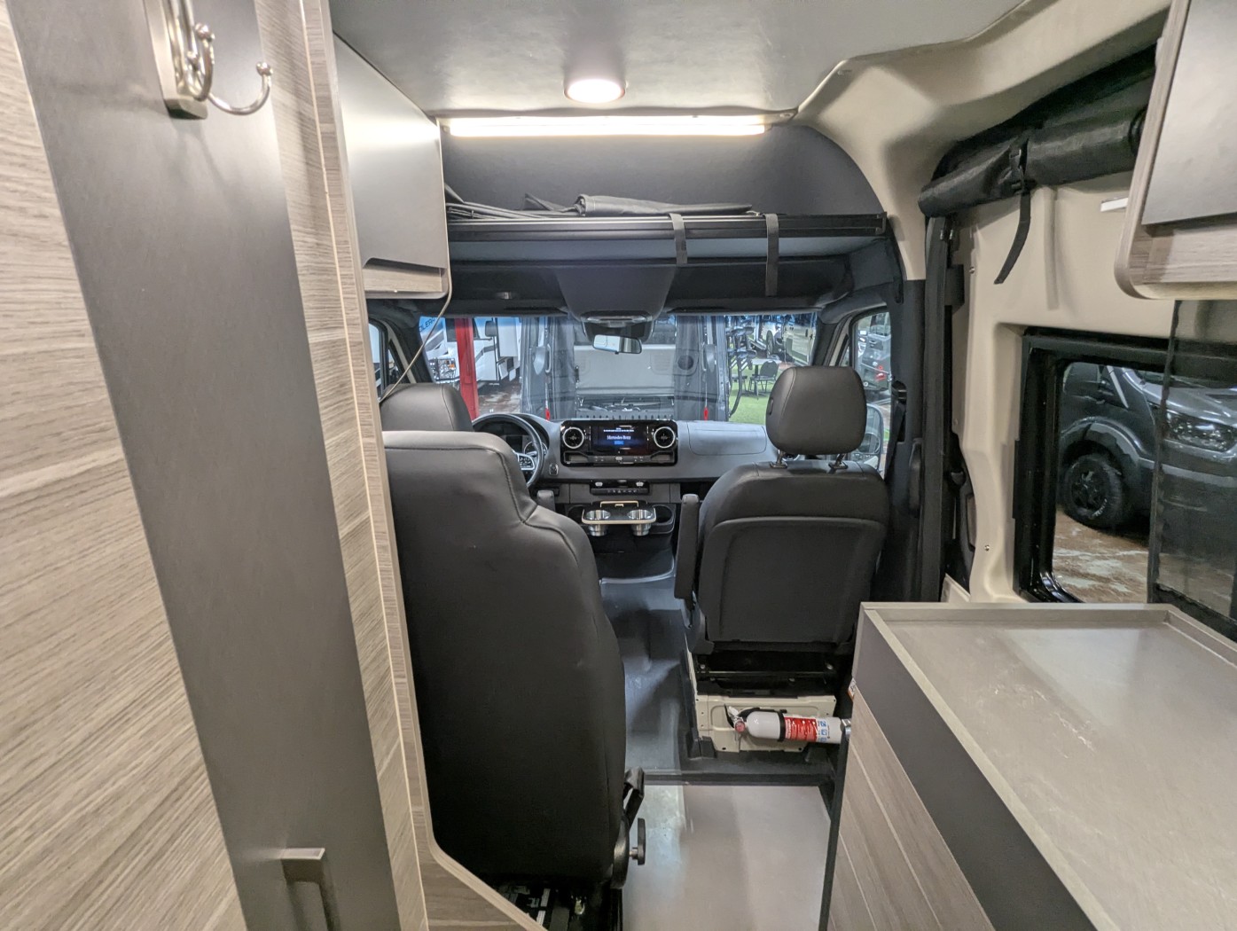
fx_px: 572
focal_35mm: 16
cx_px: 618
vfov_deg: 78.2
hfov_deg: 94.4
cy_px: 466
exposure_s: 1/43.8
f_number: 2.2
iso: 156
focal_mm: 2.35
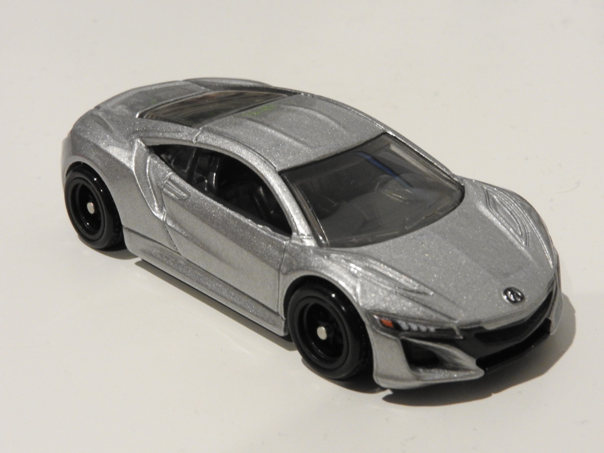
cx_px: 302
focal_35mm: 80
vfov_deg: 18.4
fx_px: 1396
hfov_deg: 24.4
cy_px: 226
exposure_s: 1/8
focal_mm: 14.3
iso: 800
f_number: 8
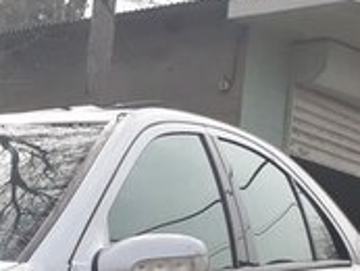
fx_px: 1072
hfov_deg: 17.1
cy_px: 489
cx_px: -196
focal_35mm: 103
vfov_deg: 13.0
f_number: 1.7
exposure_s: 1/1211
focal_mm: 3.71
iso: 40
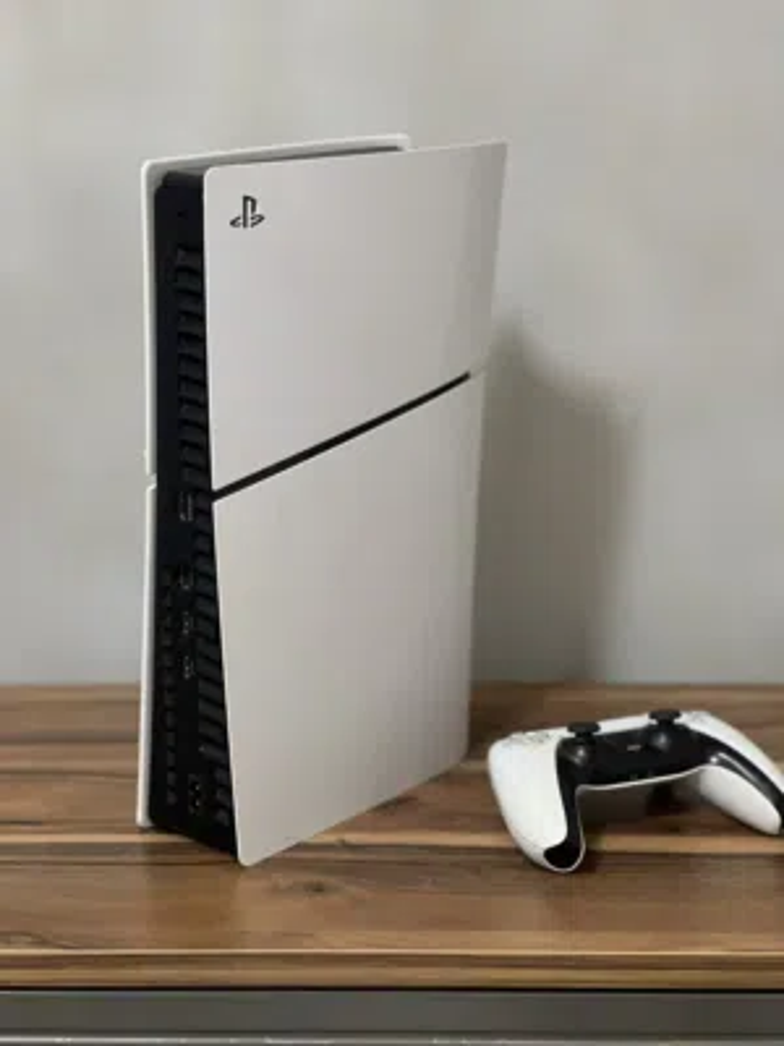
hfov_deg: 19.1
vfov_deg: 25.3
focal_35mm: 77
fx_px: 2325
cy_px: 523
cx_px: 392
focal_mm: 9
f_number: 2.8
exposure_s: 1/15
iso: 640
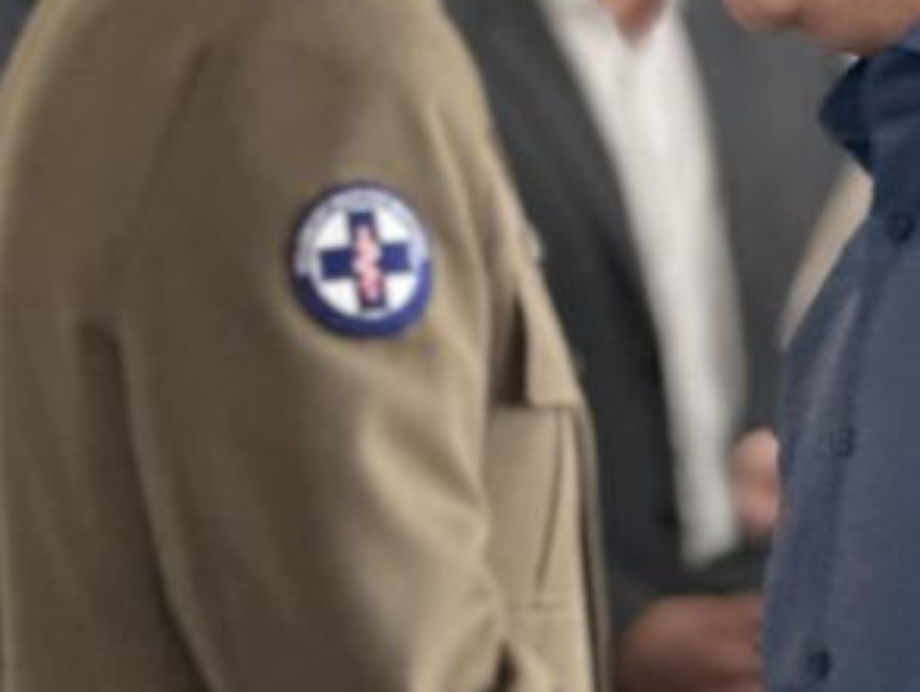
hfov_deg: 7.4
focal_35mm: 268
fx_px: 7129
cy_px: 157
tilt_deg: -0.9
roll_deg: +2.4
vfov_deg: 5.6
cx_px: 548
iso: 400
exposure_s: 1/40
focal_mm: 9
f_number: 2.8
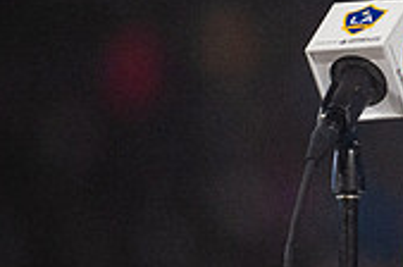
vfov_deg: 2.0
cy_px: 64
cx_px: 591
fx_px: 7676
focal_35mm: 687
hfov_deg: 3.0
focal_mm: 200
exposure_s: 1/2000
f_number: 2.8
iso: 3200
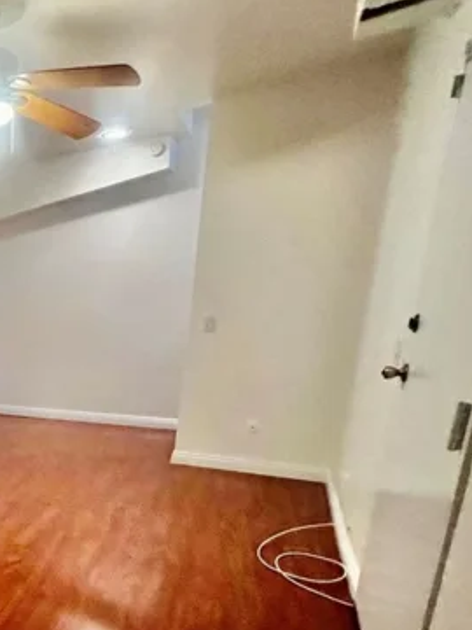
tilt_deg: -15.9
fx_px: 491
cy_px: 432
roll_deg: +3.7
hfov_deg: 36.2
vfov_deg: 63.3
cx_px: -127
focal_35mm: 27
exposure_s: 1/60
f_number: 1.8
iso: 1000
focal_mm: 1.57
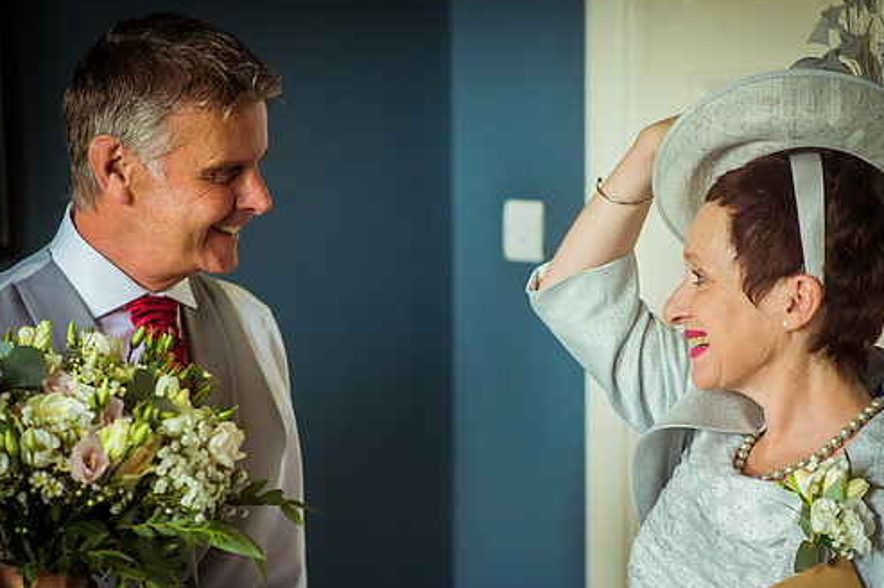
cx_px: 500
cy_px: 335
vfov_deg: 13.7
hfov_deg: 20.4
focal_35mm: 100
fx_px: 2454
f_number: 3.5
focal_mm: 85
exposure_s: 1/500
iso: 1600
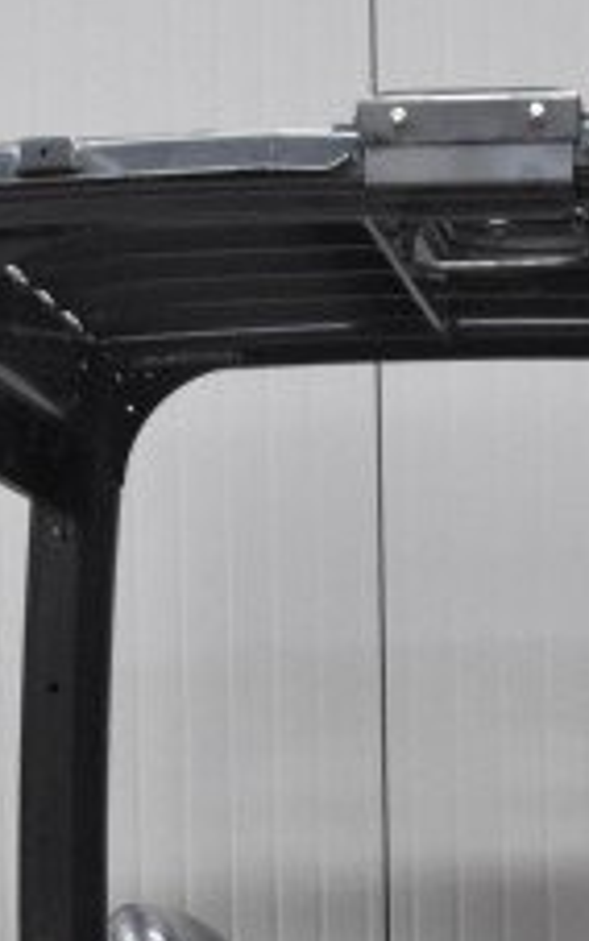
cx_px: 821
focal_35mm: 178
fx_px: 4569
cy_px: 1194
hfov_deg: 7.3
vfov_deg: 11.5
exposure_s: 1/30
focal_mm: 22
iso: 1600
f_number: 4.5
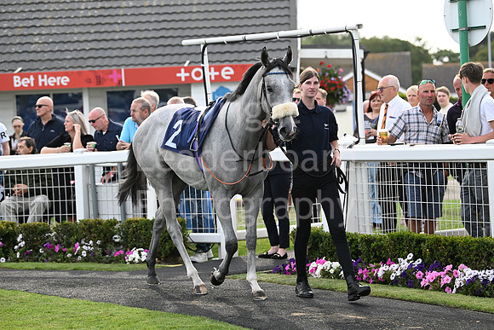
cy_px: 165
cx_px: 247
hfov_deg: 17.1
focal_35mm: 120
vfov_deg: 11.4
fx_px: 1647
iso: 800
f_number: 4.5
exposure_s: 1/1600
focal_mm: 120
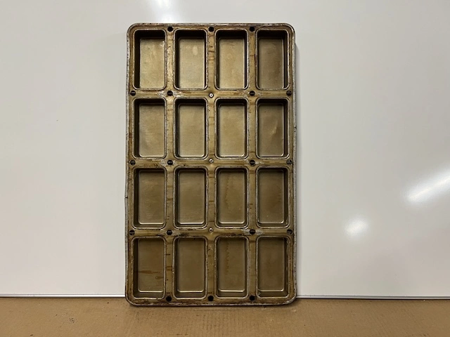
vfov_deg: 53.1
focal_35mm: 26
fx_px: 338
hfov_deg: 67.3
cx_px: 225
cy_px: 168
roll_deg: -0.8
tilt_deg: -14.3
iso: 160
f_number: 1.5
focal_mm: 5.7
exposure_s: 1/60
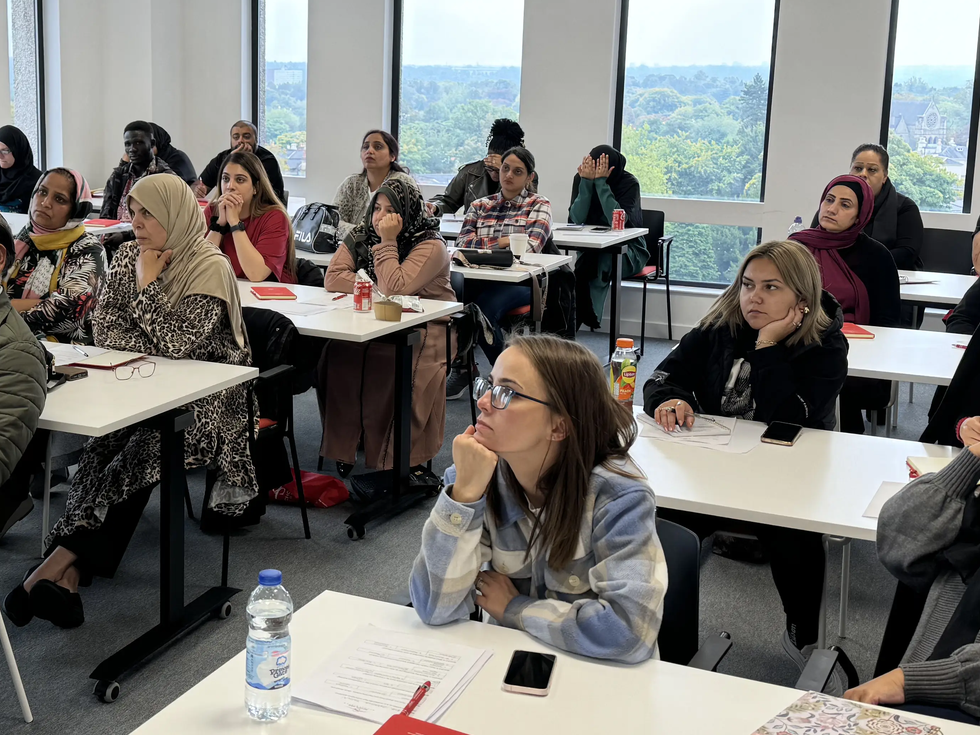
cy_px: 288
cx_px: 333
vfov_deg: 29.0
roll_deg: -0.4
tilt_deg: -9.1
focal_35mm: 50
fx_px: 1415
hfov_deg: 37.8
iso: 64
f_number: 1.78
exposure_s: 1/100
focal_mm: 6.76
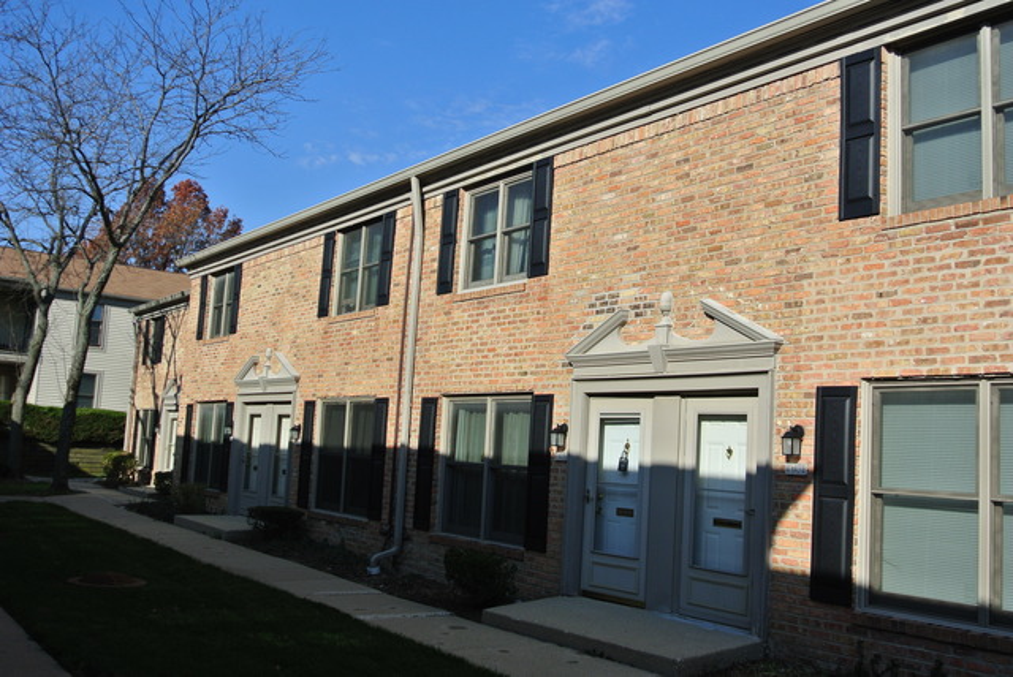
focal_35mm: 34
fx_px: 958
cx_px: 506
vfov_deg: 39.0
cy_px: 338
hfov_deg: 55.8
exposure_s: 1/800
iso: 100
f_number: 5
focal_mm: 12.7
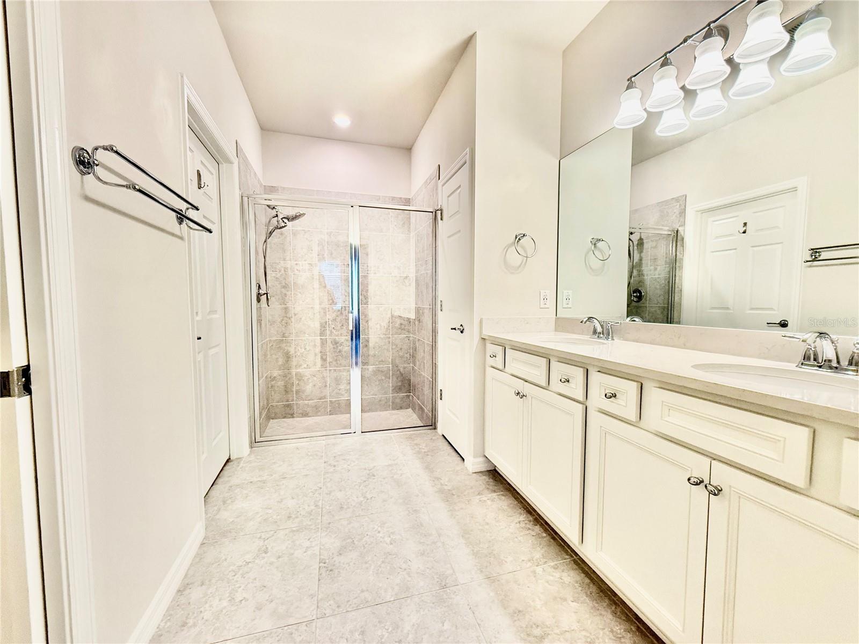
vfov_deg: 85.7
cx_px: 430
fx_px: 347
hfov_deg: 102.1
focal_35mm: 14
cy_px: 322
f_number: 2.2
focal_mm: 2.22
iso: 320
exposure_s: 1/120
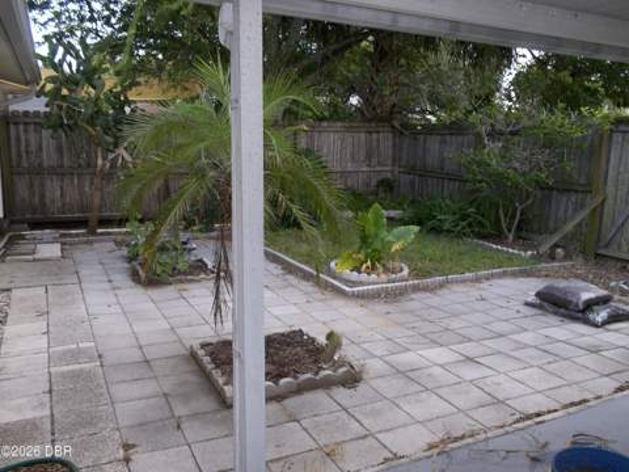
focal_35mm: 29
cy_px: 236
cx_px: 314
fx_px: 527
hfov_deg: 61.7
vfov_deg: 48.2
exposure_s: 1/30
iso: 80
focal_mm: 4.1
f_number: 3.3
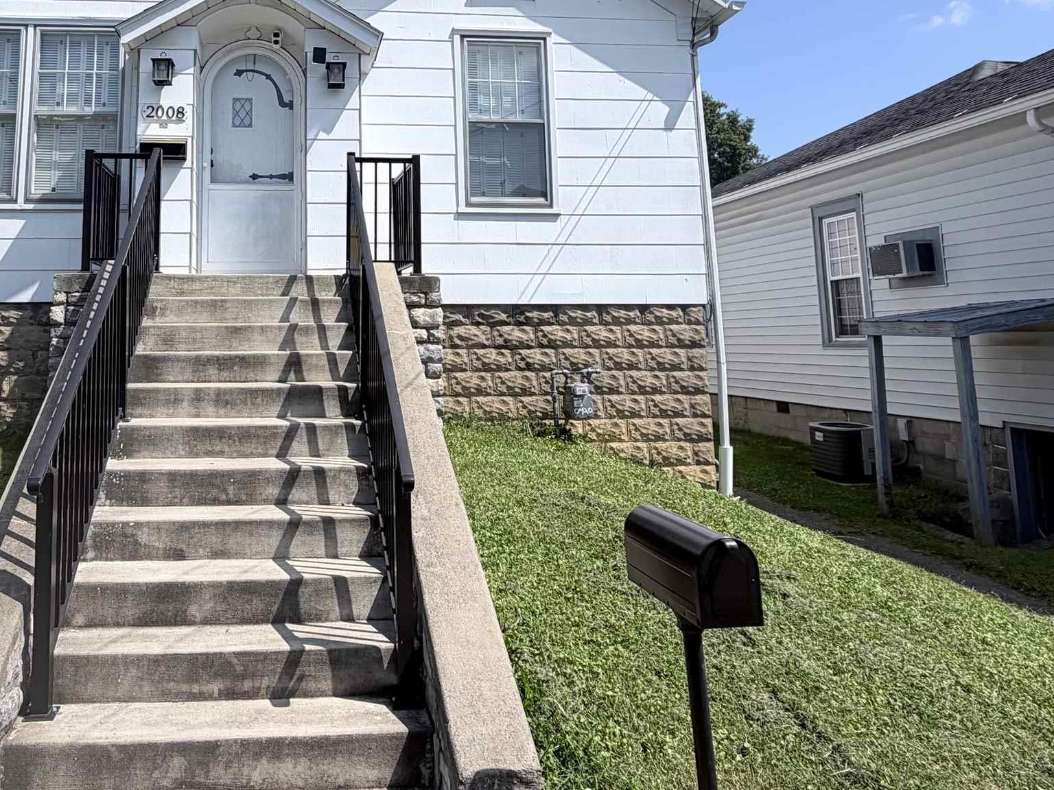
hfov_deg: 62.0
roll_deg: +1.3
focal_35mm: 28
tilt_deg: +8.9
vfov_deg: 48.1
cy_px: 208
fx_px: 853
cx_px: 356
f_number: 2.2
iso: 20
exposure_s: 1/985
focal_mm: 2.22
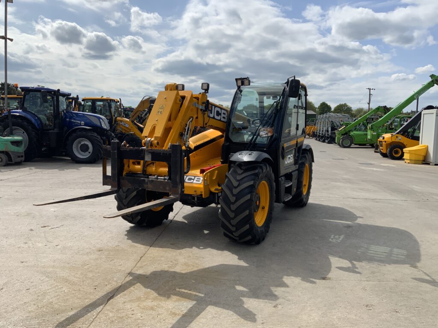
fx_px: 367
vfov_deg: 48.2
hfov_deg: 61.7
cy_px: 164
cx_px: 219
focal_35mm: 29
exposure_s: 1/3322
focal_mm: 3
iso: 16
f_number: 1.8
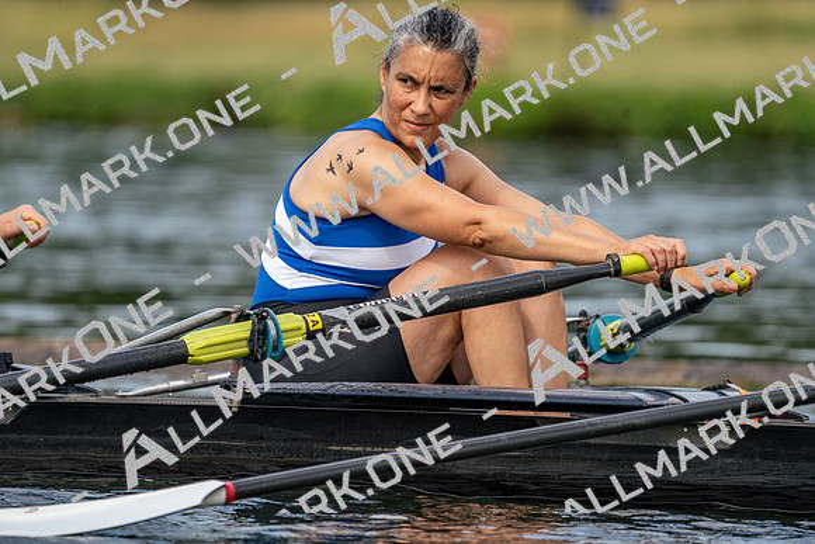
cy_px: 272
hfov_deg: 4.2
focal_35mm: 493
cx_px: 408
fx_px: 11163
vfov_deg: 2.8
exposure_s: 1/1600
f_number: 6.3
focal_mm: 493
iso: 640
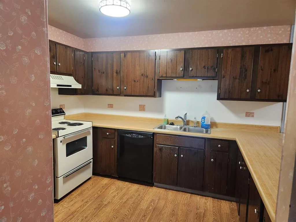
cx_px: 148
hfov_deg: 73.9
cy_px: 111
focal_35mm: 23
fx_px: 197
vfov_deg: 58.9
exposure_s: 1/120
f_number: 1.8
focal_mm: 5.4
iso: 800
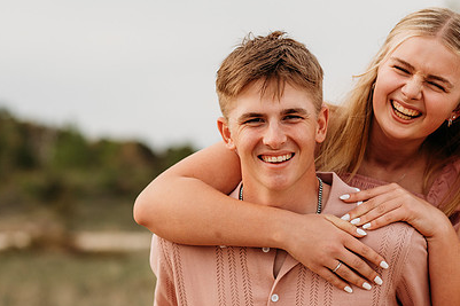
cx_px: 224
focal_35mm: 123
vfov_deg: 11.1
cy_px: 156
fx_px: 1571
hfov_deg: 16.7
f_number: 3.2
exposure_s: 1/1600
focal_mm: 85
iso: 200
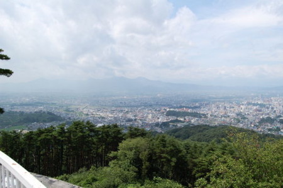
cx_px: 142
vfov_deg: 47.8
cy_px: 94
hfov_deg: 67.4
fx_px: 212
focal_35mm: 27
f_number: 10
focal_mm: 18
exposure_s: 1/320
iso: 200
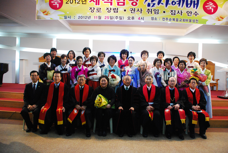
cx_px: 114
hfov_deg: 67.3
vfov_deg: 48.0
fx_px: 171
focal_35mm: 27
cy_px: 76
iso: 1600
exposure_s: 1/50
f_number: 3.5
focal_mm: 18
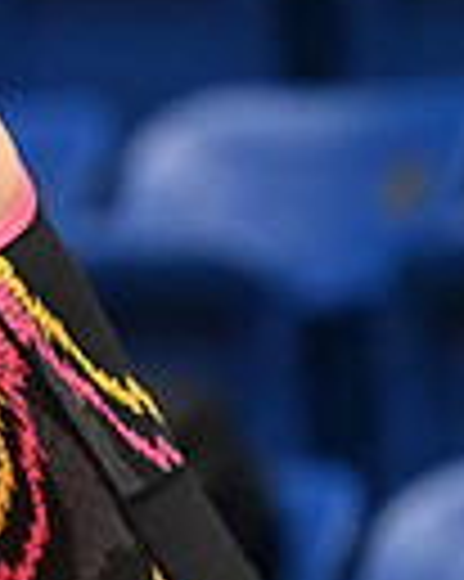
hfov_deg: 1.4
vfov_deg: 1.8
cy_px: 299
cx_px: -793
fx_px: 18458
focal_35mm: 1074
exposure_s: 1/767
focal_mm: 170
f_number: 2.8
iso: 2800
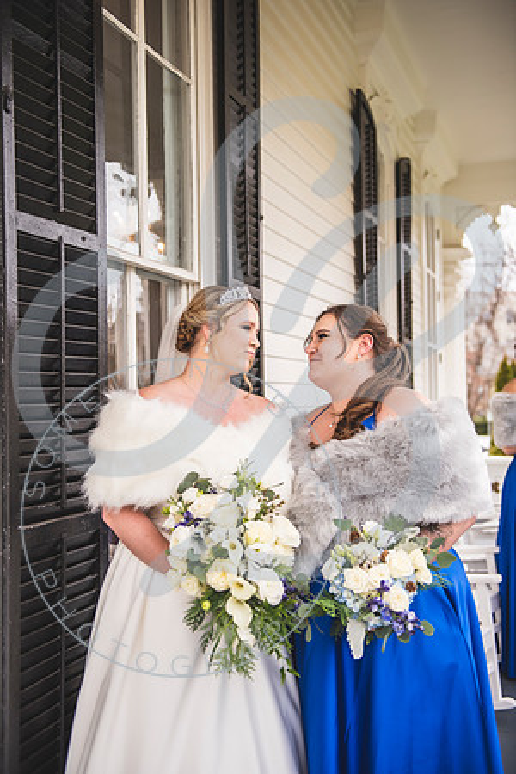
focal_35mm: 38
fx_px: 817
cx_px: 258
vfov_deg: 50.7
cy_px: 387
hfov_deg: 35.1
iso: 100
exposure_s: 1/250
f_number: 2.8
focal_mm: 38
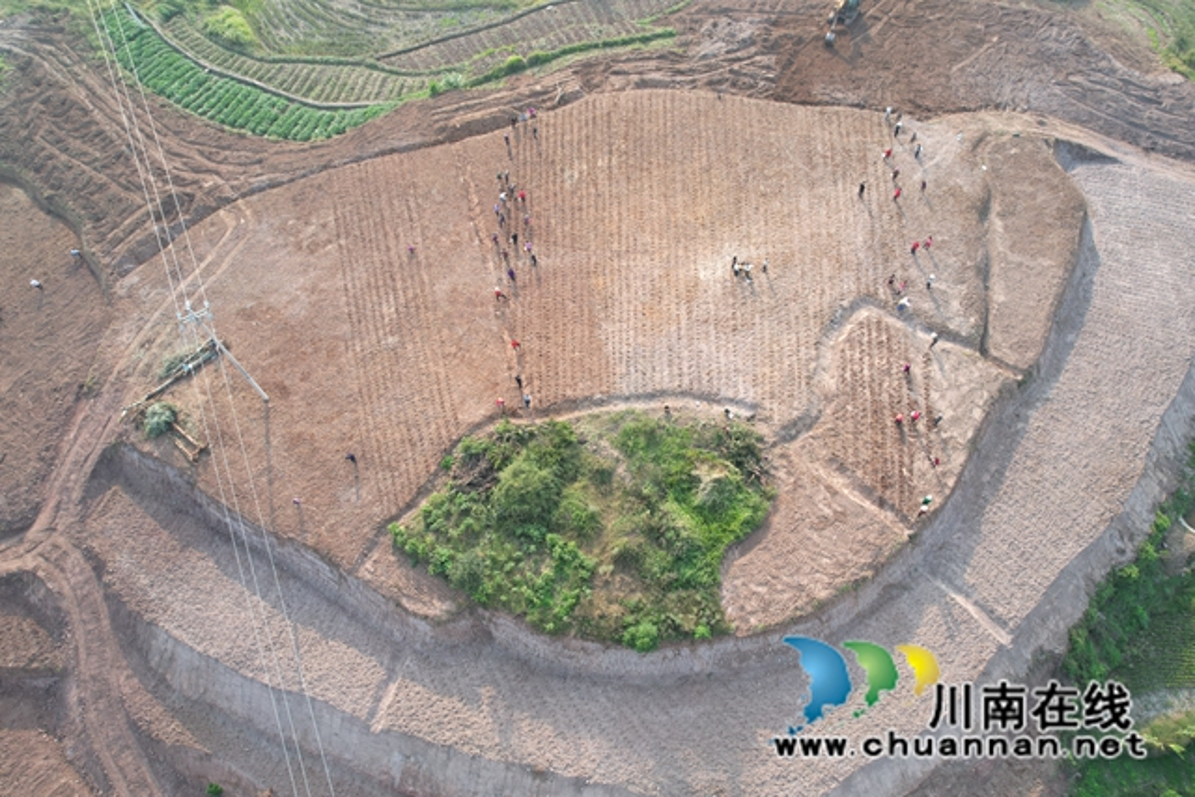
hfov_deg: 78.6
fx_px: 730
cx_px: 598
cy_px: 398
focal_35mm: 22
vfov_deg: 57.3
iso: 100
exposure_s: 1/320
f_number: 2.8
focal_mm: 8.38
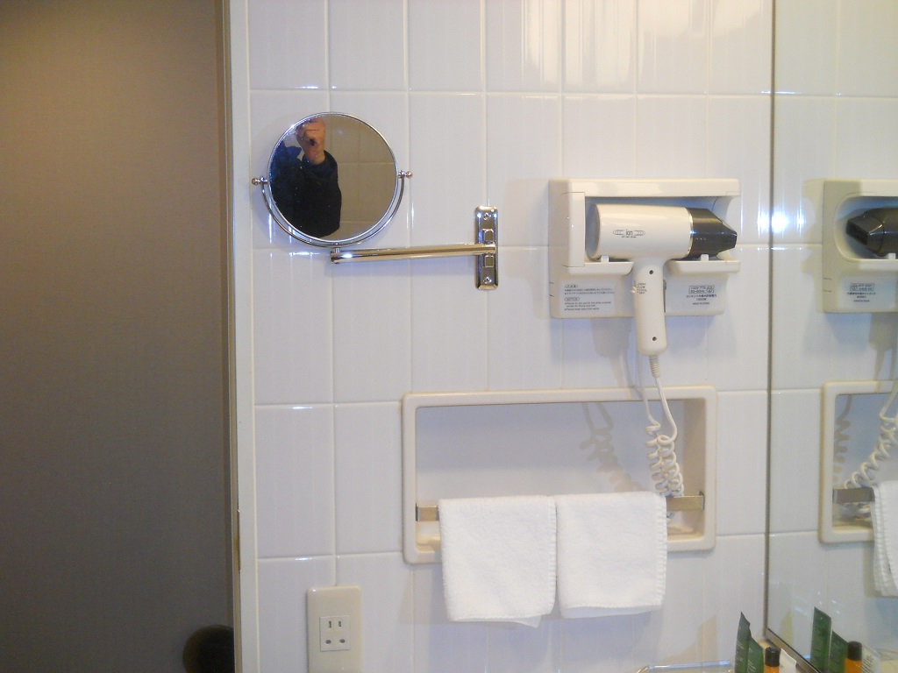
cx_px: 449
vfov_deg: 35.1
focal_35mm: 41
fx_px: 1064
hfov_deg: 45.8
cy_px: 336
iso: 320
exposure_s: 1/30
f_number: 3.1
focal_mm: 6.72
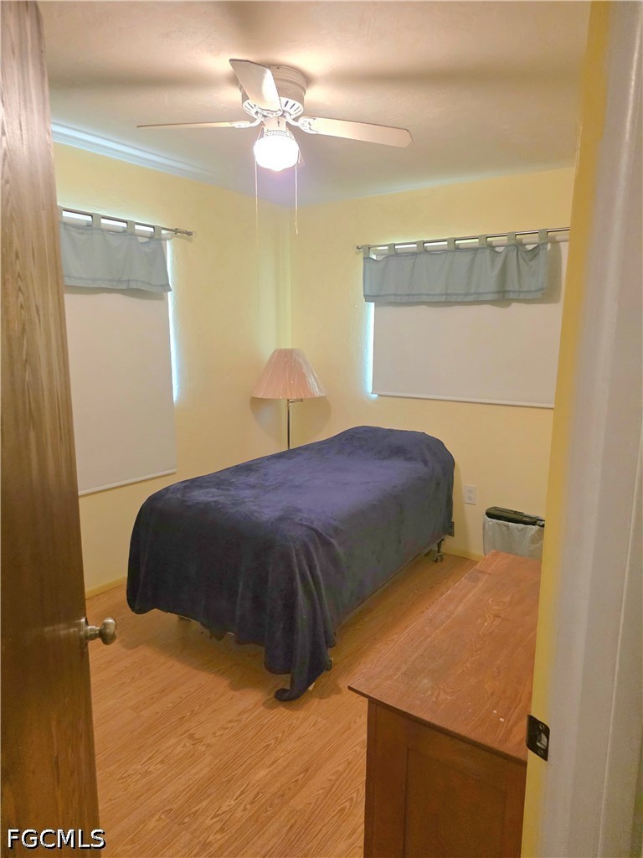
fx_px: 570
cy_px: 429
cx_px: 322
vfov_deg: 73.9
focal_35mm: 23
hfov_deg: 58.9
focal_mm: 6.25
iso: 800
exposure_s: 1/120
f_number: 1.7
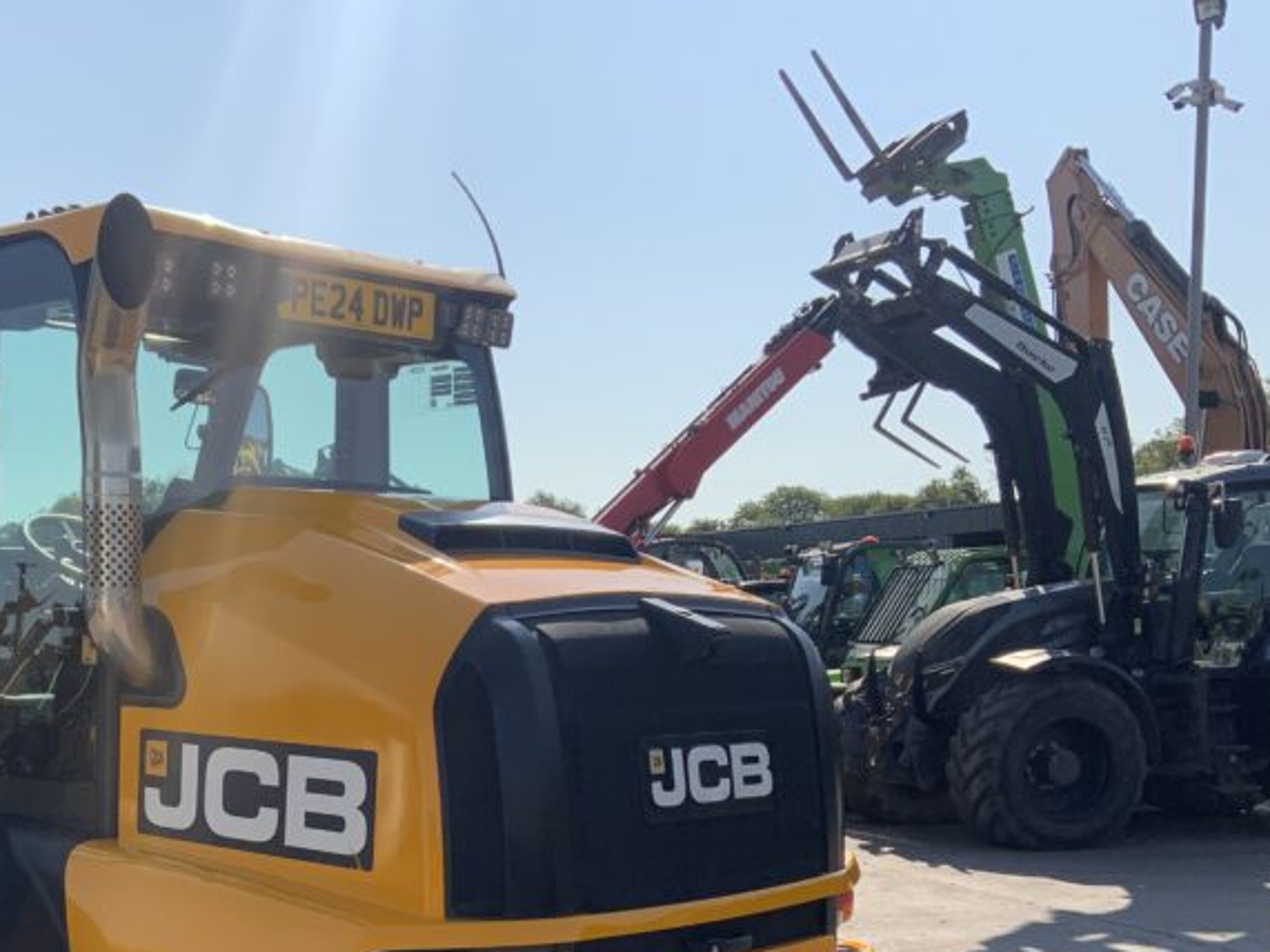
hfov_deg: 36.1
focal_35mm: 52
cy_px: 816
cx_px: 343
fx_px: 1907
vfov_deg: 27.2
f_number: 1.8
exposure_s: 1/2427
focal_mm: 3
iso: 16
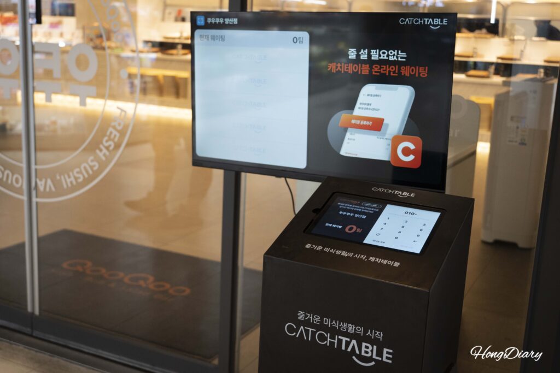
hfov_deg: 43.6
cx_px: 280
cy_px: 186
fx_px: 700
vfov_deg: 29.9
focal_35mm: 45
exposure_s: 1/160
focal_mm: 45
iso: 2500
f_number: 5.6
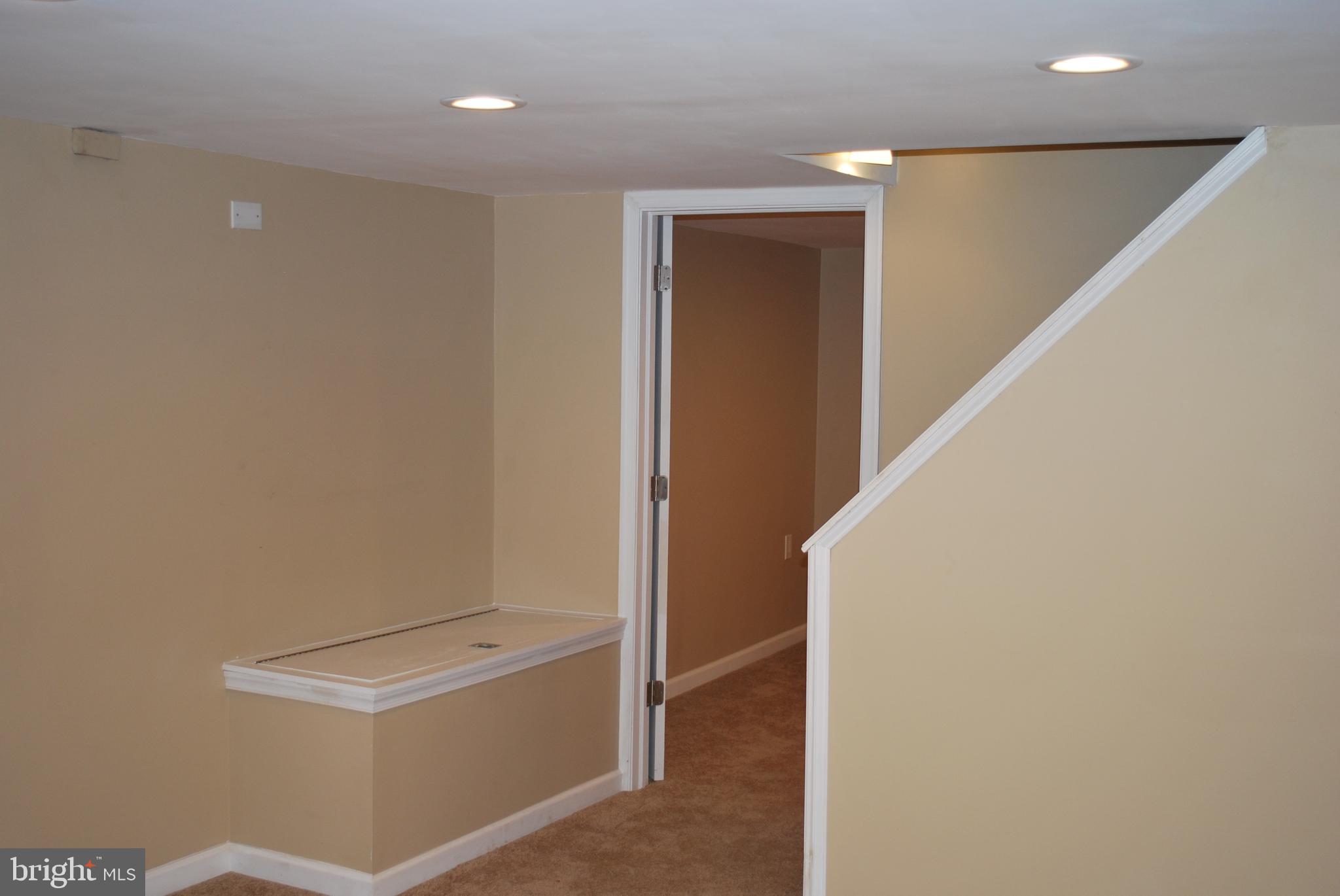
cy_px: 448
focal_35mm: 42
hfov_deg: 46.4
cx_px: 670
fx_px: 1565
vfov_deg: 32.0
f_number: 4.5
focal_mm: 28
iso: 200
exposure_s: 1/60
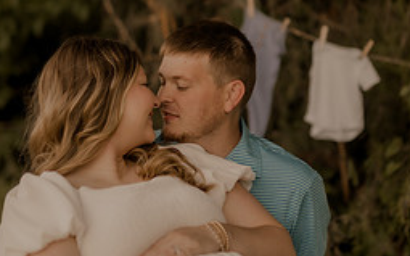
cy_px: 79
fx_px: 1005
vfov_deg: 14.5
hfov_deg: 23.1
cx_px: 208
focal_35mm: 90
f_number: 1.4
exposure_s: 1/1000
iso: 200
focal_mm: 50
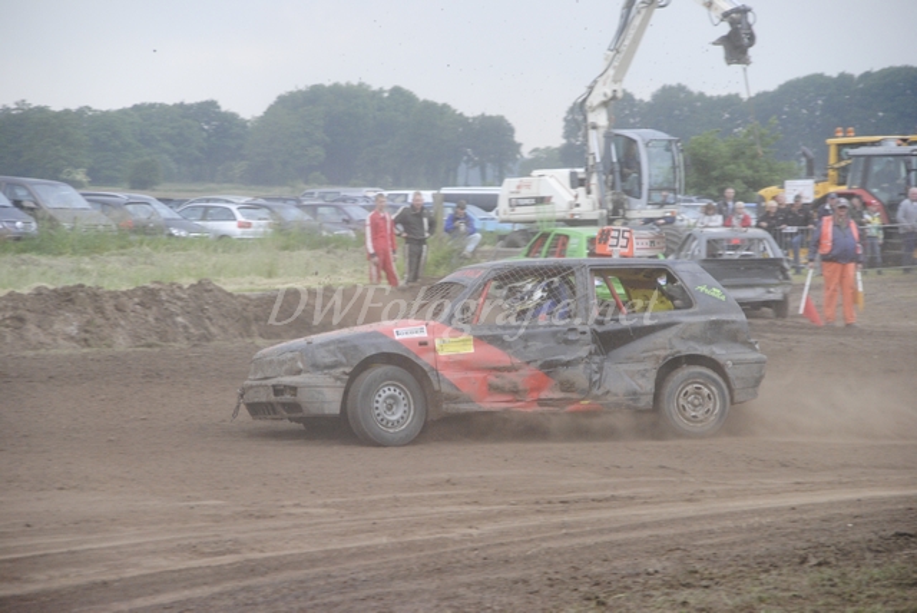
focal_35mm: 188
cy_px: 306
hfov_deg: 11.0
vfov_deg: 7.3
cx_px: 458
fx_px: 4780
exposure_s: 1/500
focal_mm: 125
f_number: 5.6
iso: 640
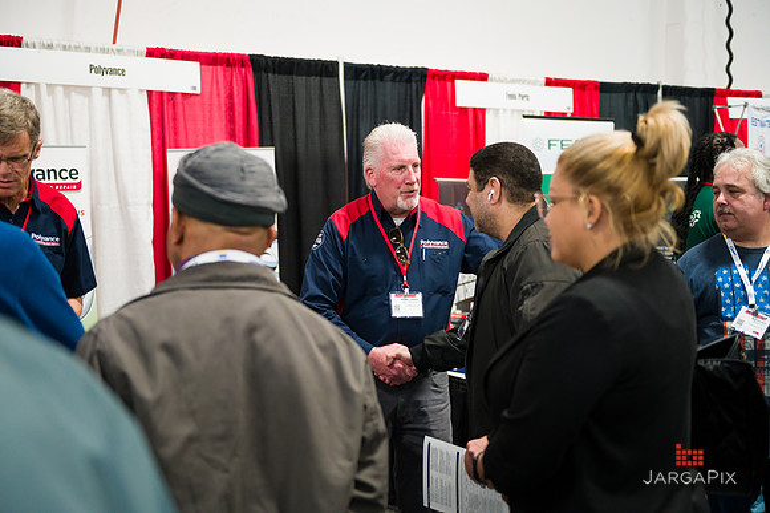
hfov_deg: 44.5
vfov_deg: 30.5
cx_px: 385
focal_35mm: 44
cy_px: 256
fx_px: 941
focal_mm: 44
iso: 3200
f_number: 3.2
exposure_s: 1/200
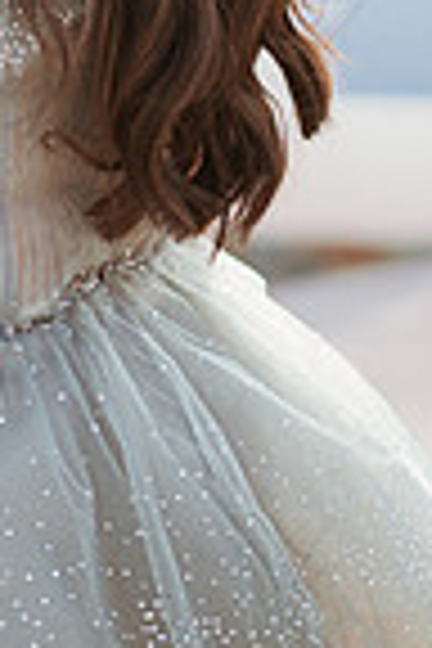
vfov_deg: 11.1
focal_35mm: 181
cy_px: -202
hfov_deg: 7.5
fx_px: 3258
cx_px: -54
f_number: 1.4
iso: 100
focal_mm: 58
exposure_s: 1/2500
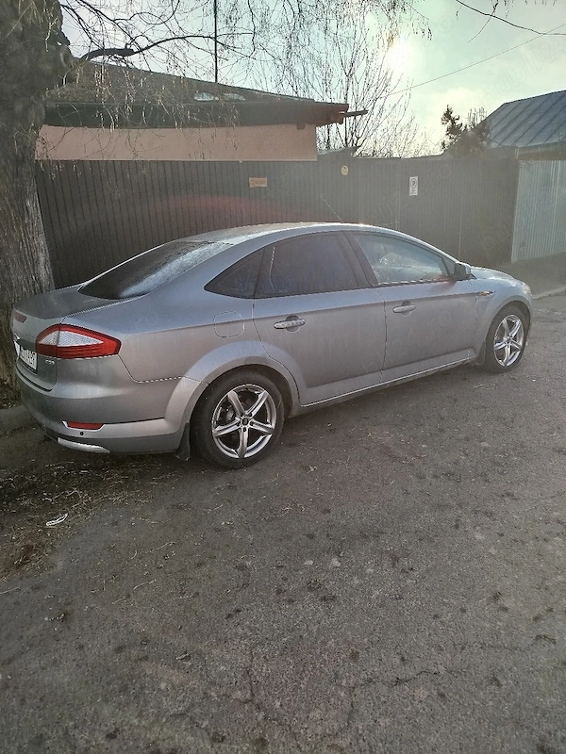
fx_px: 523
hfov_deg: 56.8
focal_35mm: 24
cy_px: 377
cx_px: 283
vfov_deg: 71.6
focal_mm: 5.31
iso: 50
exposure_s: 1/833
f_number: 1.7
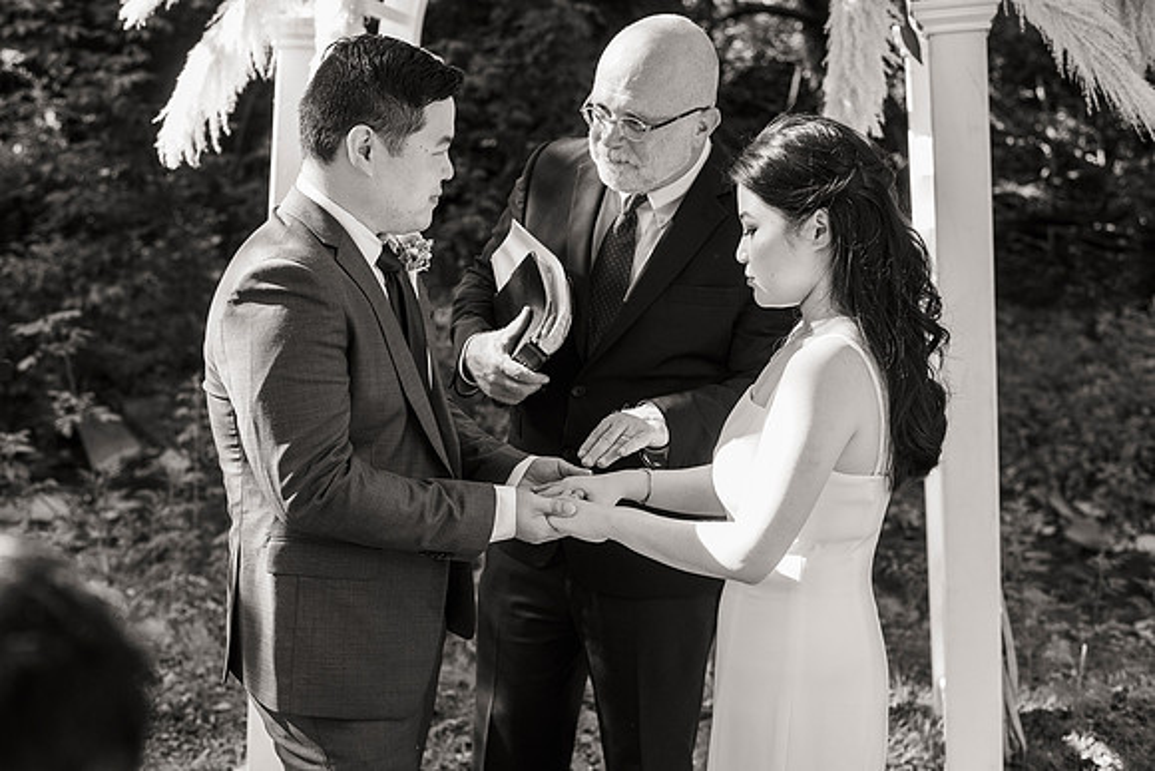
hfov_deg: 39.6
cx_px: 578
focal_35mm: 50
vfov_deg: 27.0
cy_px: 386
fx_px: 1604
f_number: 4
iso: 1000
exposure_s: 1/640
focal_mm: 50
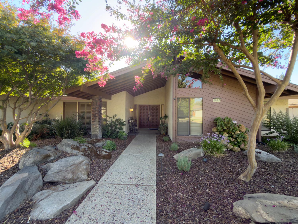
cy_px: 112
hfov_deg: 102.1
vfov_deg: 85.7
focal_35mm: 14
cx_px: 149
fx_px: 121
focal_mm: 2.22
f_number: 2.2
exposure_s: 1/133
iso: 50
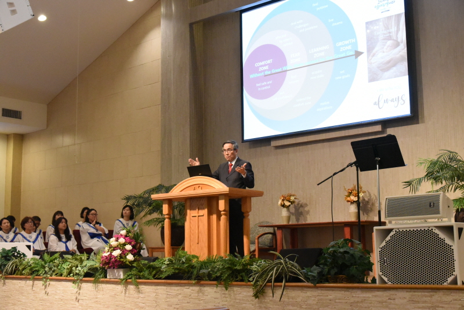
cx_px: 232
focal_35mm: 48
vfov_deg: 28.1
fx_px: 619
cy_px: 155
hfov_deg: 41.1
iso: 12800
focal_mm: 48
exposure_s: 1/200
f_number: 7.1
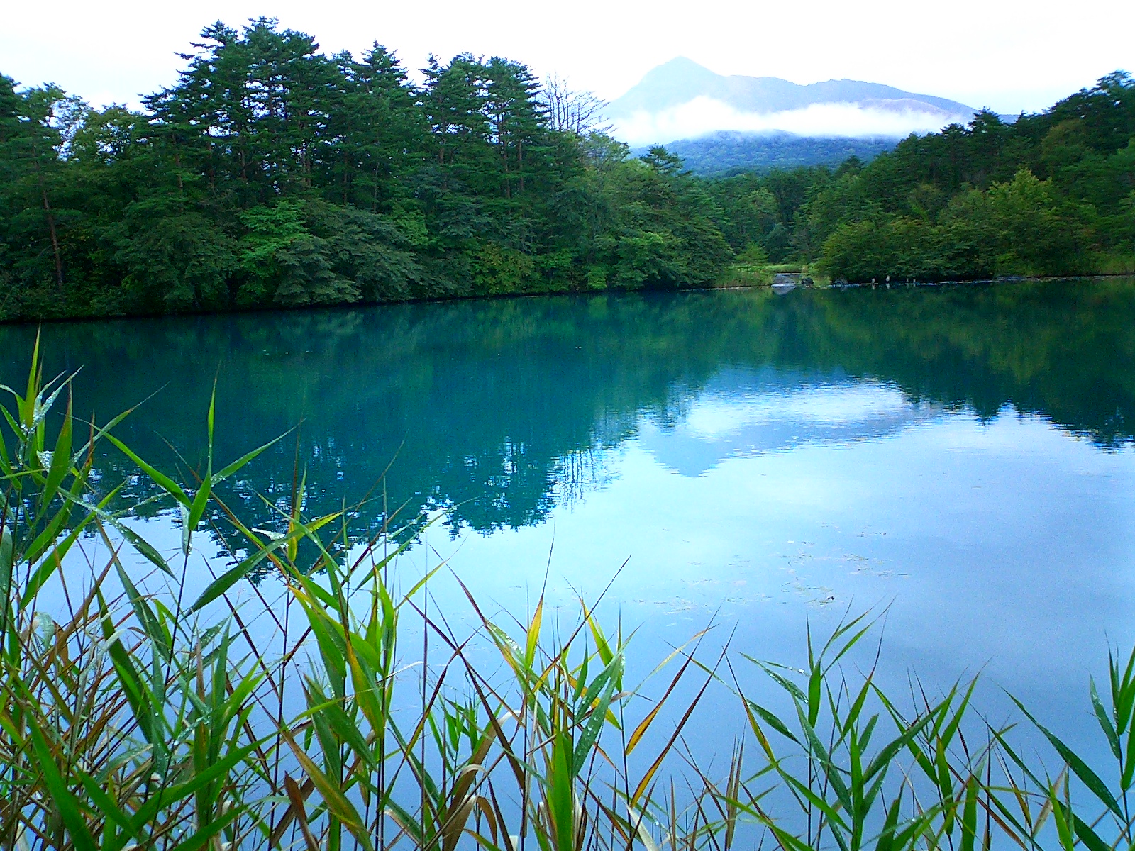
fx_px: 1213
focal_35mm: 37
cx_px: 568
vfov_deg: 38.7
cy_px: 426
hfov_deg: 50.1
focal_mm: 5.6
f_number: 3.5
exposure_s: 1/125
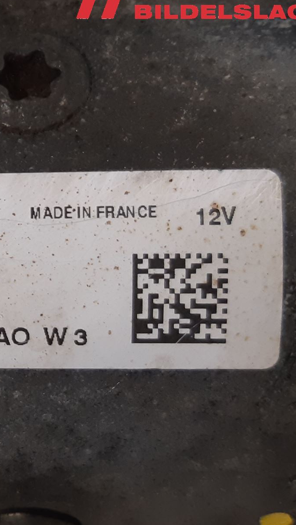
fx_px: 670
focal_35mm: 48
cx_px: -102
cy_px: 279
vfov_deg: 42.9
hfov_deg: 22.1
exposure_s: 1/50
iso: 100
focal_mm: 3.93
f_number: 1.7
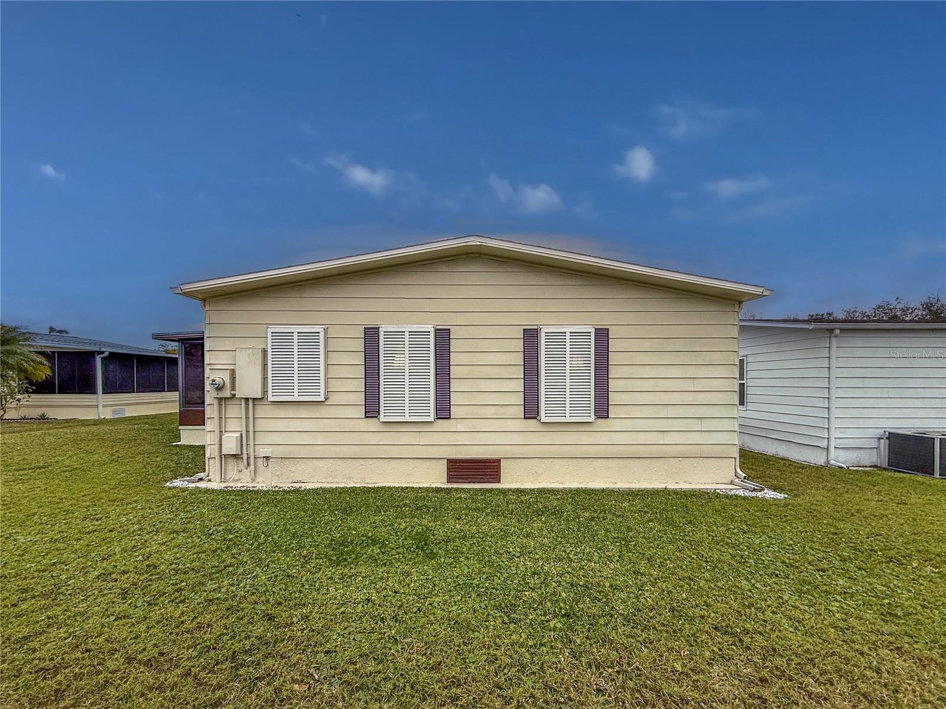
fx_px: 383
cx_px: 473
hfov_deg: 102.1
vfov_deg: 85.7
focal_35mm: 14
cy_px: 354
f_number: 2.2
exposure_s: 1/160
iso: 50
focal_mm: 2.22
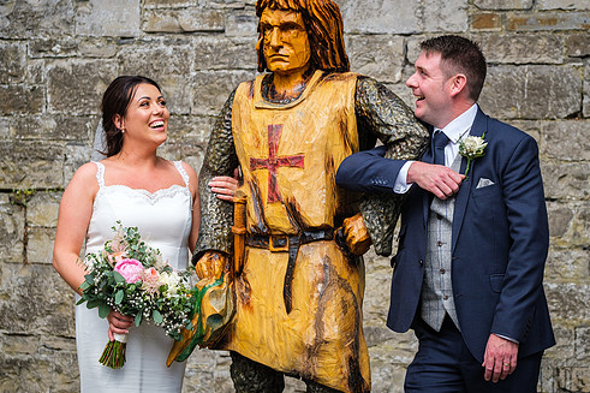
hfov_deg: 20.0
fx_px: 1671
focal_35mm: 102
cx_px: 311
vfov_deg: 13.4
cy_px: 169
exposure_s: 1/1000
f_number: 2.8
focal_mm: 52
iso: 160
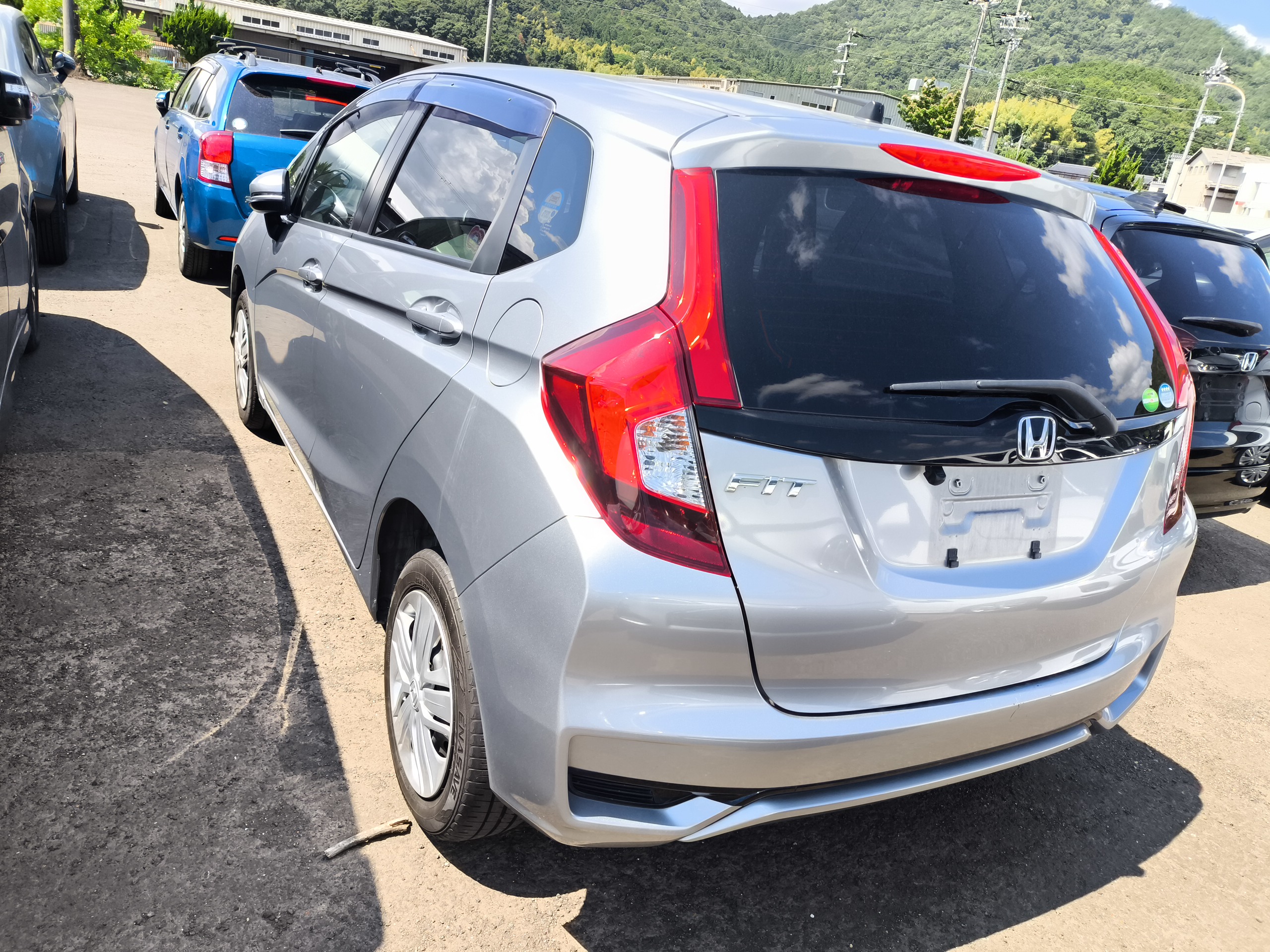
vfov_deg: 54.9
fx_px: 917
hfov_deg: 69.4
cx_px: 635
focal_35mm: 25
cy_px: 476
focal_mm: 4.71
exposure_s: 1/467
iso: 50
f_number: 1.7
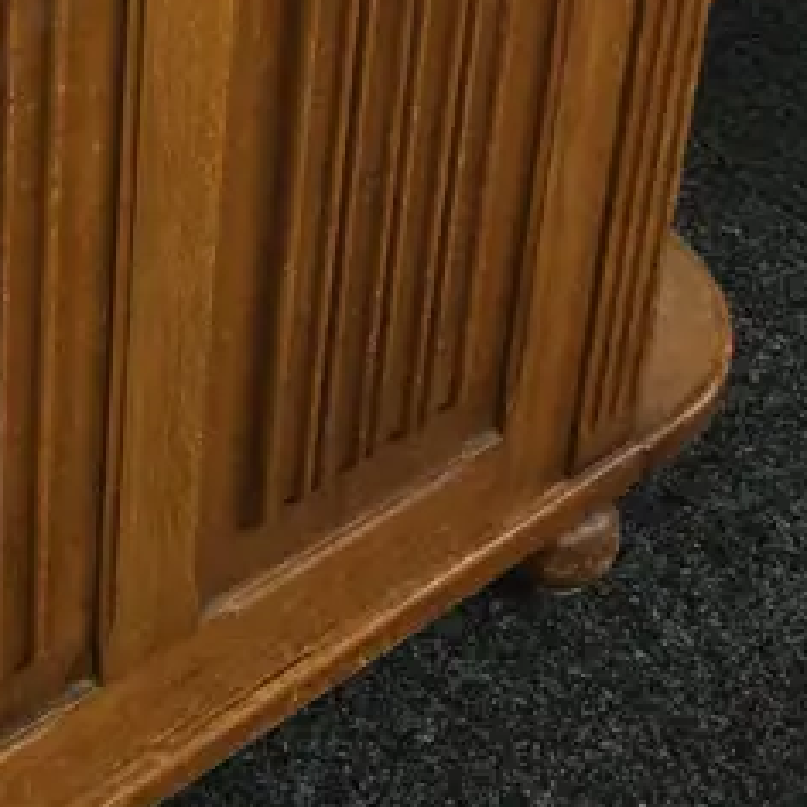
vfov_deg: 15.4
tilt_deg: -30.7
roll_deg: -2.4
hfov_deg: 15.4
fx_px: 2928
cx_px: -3
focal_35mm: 111
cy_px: 3
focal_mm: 4.15
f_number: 2.2
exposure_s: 1/17
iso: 40
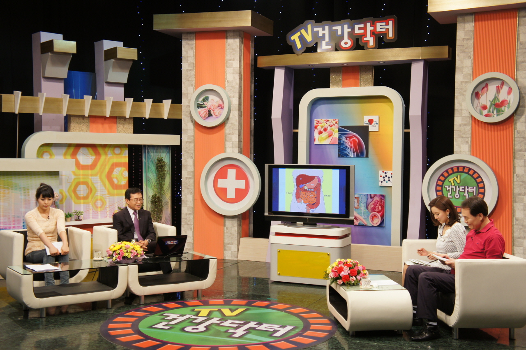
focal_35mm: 46
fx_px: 679
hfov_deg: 42.4
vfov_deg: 28.9
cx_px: 263
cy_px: 175
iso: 400
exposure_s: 1/40
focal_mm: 31
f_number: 4.5
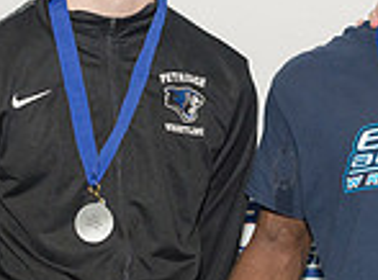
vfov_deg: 9.4
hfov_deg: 12.6
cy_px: 186
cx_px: 214
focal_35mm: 157
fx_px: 1707
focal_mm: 35
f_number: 5
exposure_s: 1/250
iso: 1600
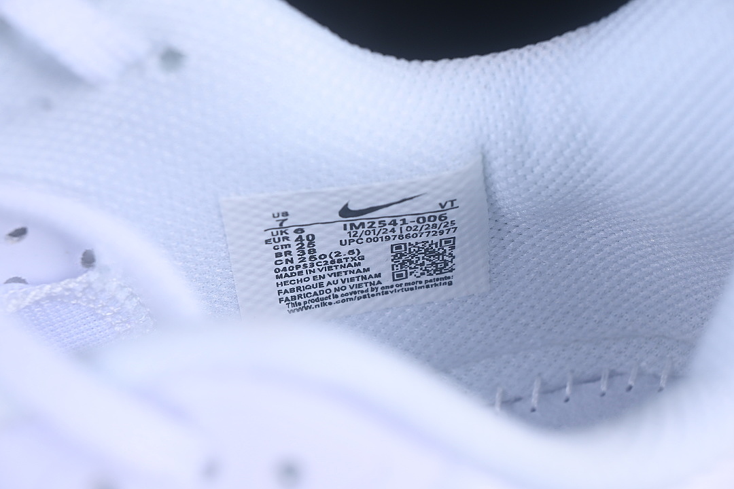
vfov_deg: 18.2
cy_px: 244
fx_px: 1529
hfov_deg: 27.0
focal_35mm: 75
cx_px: 367
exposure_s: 1/60
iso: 160
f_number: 8
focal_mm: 50
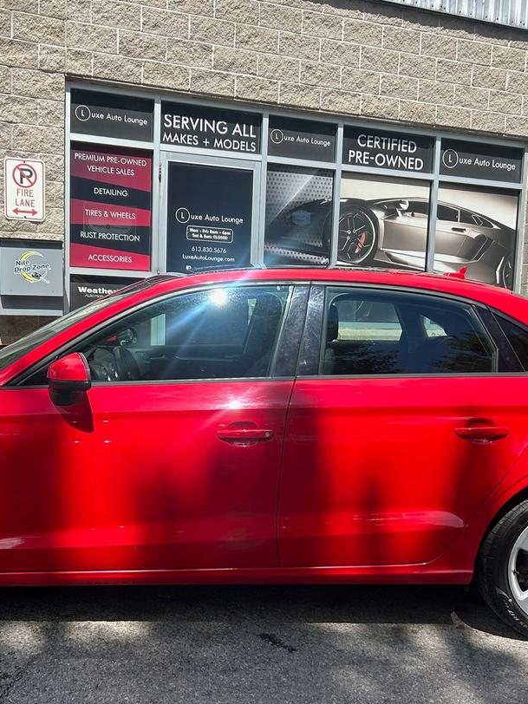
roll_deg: -2.0
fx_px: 834
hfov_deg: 35.1
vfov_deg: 45.6
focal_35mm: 41
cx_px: 228
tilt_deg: -6.6
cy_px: 414
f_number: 1.5
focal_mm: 5.7
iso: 50
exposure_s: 1/2841
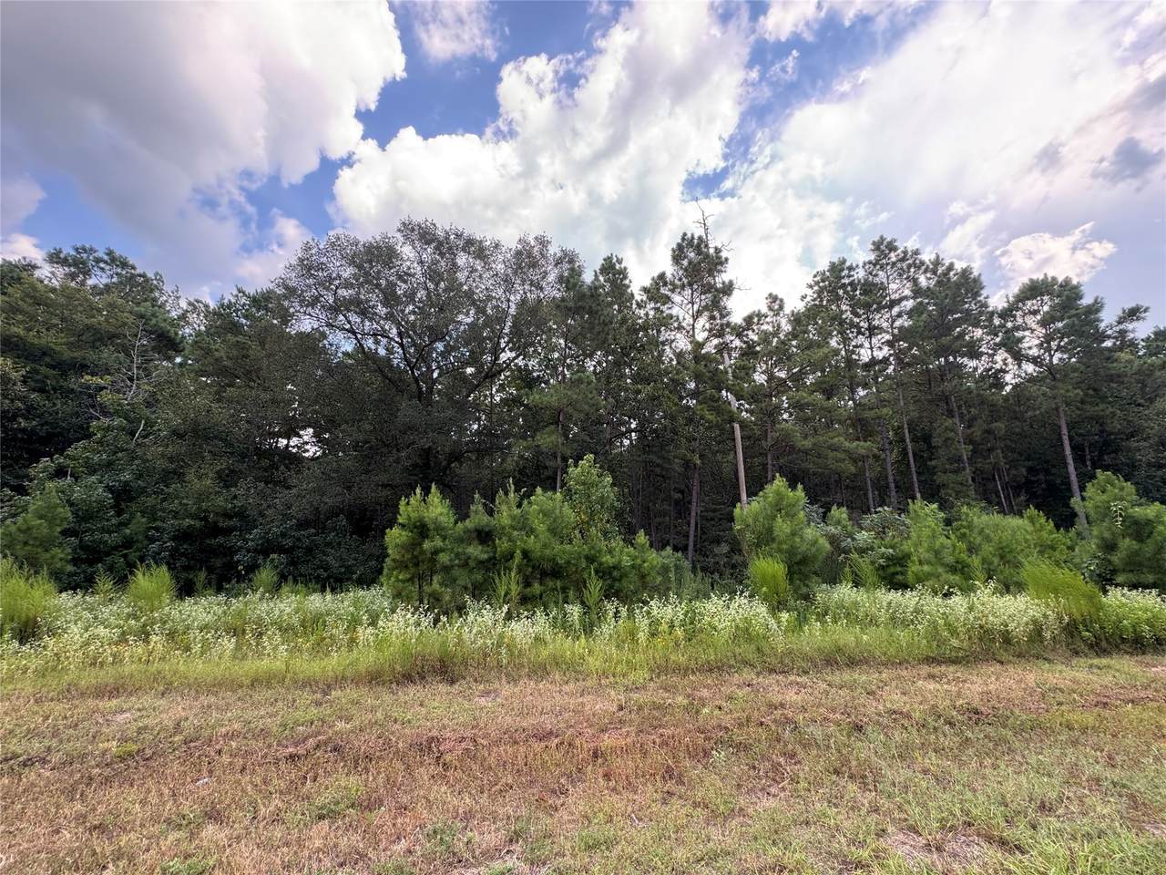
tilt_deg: +12.1
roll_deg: +0.4
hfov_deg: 102.1
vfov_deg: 85.7
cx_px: 583
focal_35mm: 14
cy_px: 438
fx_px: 472
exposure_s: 1/149
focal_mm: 2.22
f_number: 2.2
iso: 40
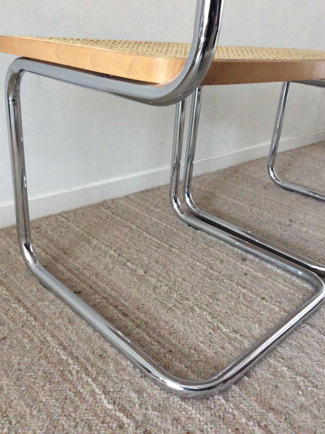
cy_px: 217
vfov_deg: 56.9
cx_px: 162
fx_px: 402
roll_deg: -4.8
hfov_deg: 44.1
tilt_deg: -25.8
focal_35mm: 32
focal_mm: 3.3
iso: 320
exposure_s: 1/17
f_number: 2.4
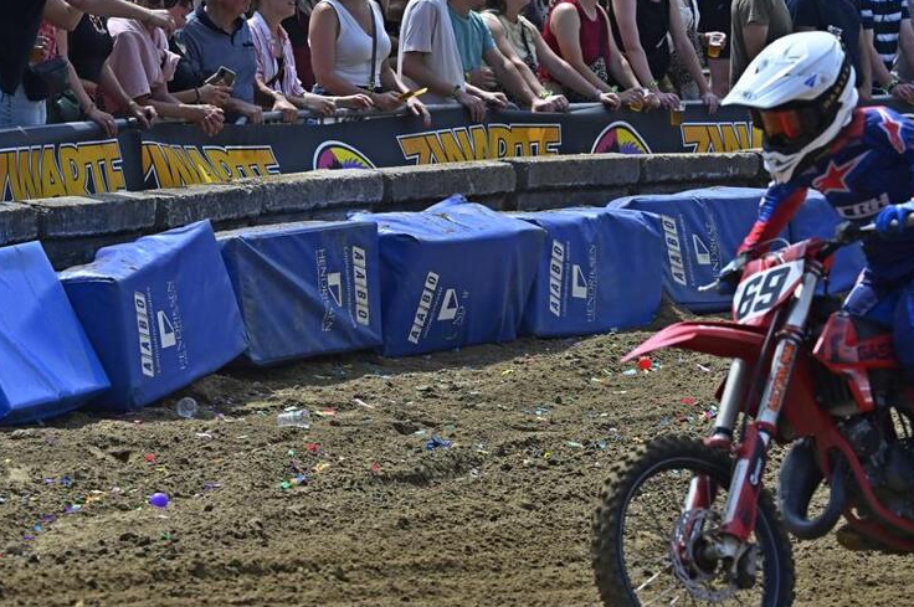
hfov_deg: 9.0
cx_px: 581
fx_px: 5808
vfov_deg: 6.0
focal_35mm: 229
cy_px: 403
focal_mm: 170
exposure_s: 1/4000
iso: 1600
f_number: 8
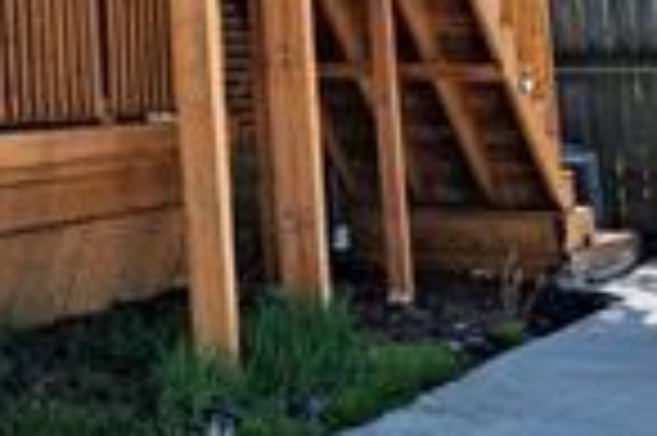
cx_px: -486
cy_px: -315
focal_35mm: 112
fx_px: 2042
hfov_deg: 15.9
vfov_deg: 11.4
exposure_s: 1/1600
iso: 500
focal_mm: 16
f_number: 8
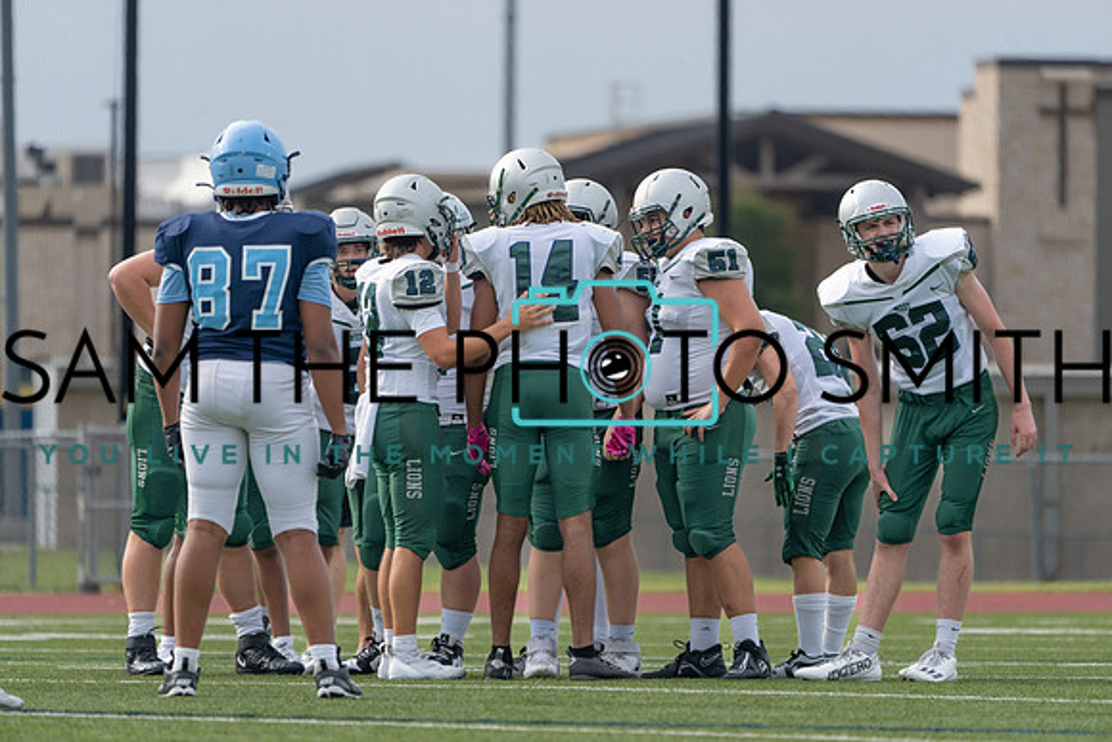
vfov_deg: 3.4
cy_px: 371
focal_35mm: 403
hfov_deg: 5.1
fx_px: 12452
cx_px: 556
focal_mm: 400
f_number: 5.6
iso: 320
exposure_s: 1/1250
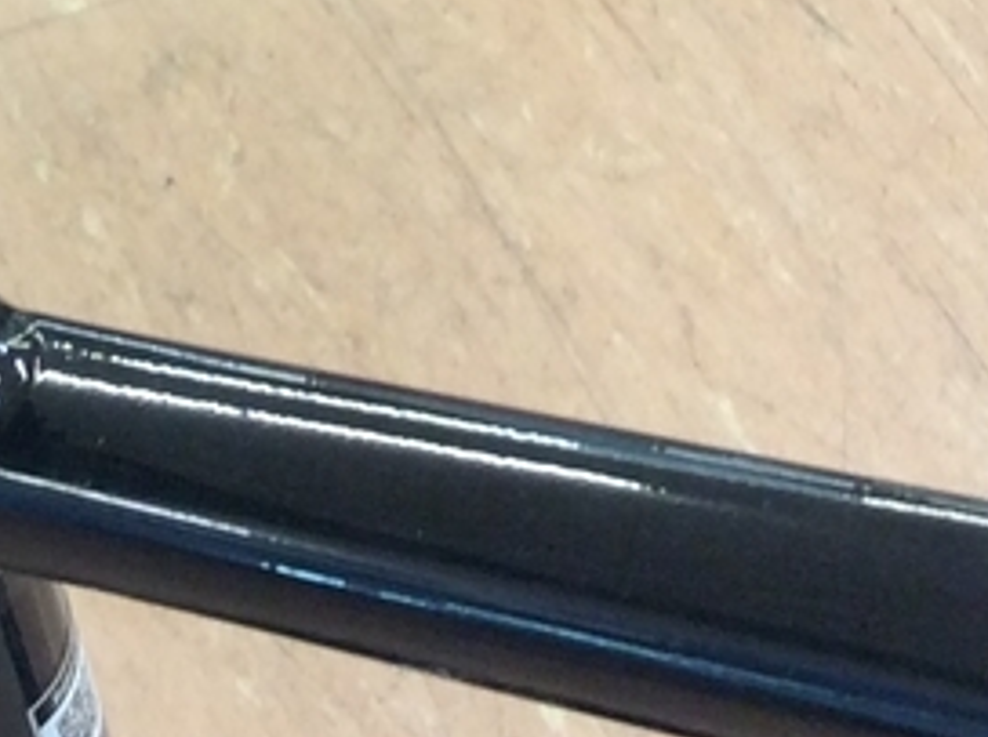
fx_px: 4017
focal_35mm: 141
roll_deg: -0.8
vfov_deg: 9.8
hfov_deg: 13.7
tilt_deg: -39.4
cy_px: -741
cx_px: -127
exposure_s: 1/24
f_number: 2.4
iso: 64
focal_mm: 3.3
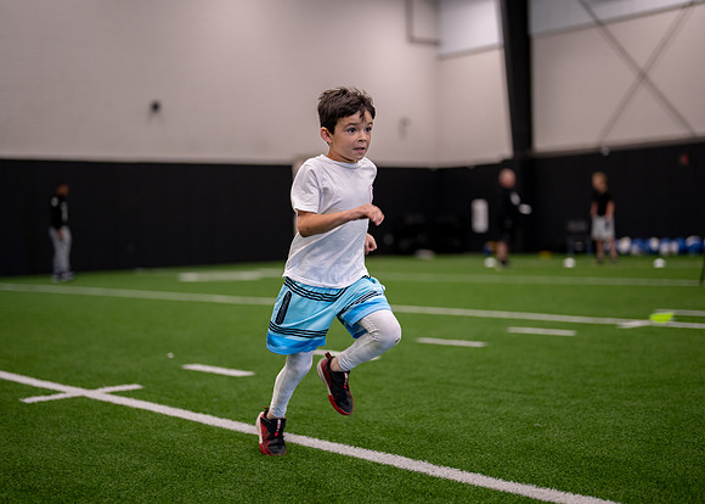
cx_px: 352
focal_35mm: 56
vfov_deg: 25.3
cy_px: 252
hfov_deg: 34.9
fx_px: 1121
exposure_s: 1/640
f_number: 1.2
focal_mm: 50
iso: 640
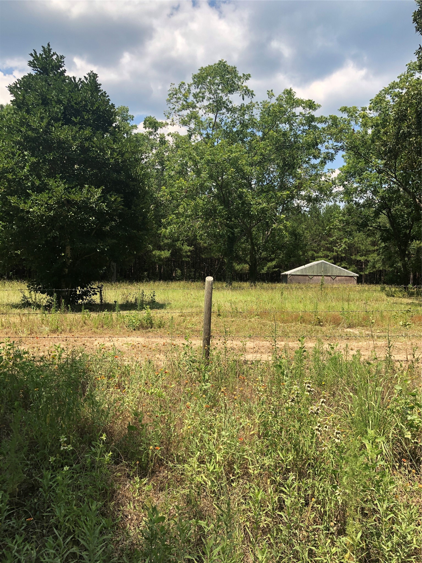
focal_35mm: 28
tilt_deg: -1.4
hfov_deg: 49.7
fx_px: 455
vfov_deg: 63.4
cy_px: 282
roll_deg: -1.3
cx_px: 211
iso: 20
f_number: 1.8
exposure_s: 1/1548
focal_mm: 3.99
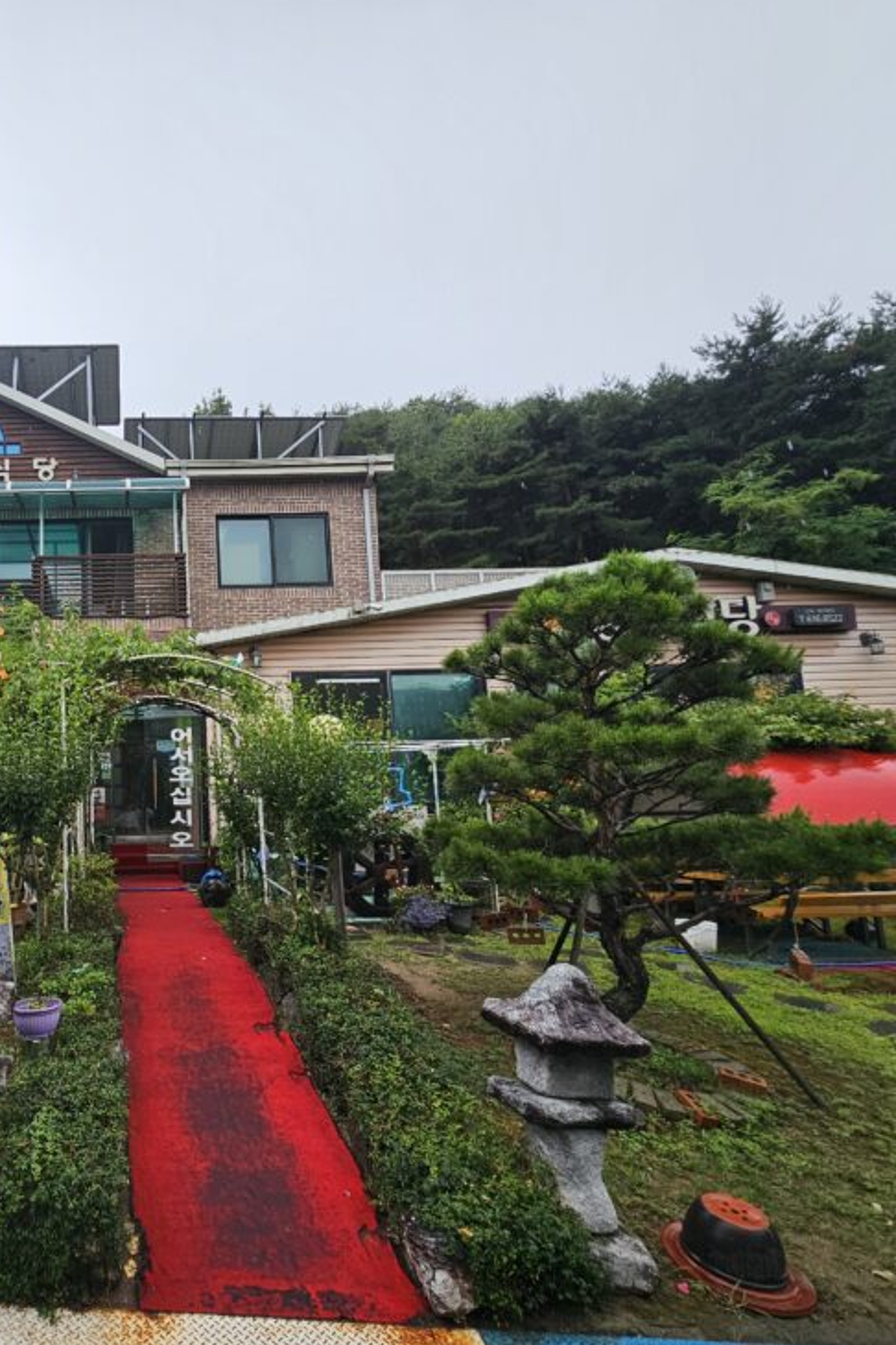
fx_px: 709
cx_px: 129
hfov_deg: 57.5
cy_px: 696
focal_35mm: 19
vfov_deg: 86.9
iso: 50
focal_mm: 2.2
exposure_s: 1/1011
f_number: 2.2
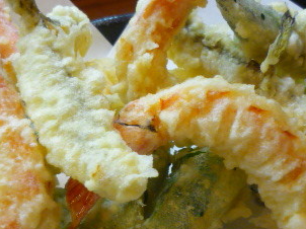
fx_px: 618
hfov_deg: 27.7
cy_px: 146
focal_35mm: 70
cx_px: 112
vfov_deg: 20.9
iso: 400
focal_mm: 5.5
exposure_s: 1/30
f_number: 2.8
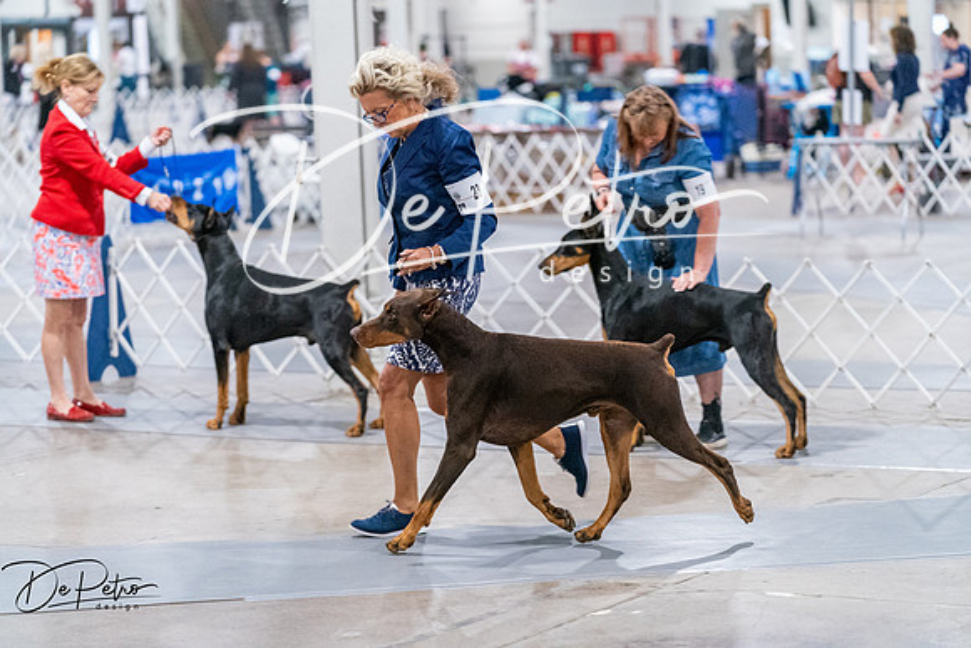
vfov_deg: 11.3
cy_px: 324
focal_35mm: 121
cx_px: 486
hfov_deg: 16.9
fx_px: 3264
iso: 6400
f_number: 3.2
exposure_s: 1/320
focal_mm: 121
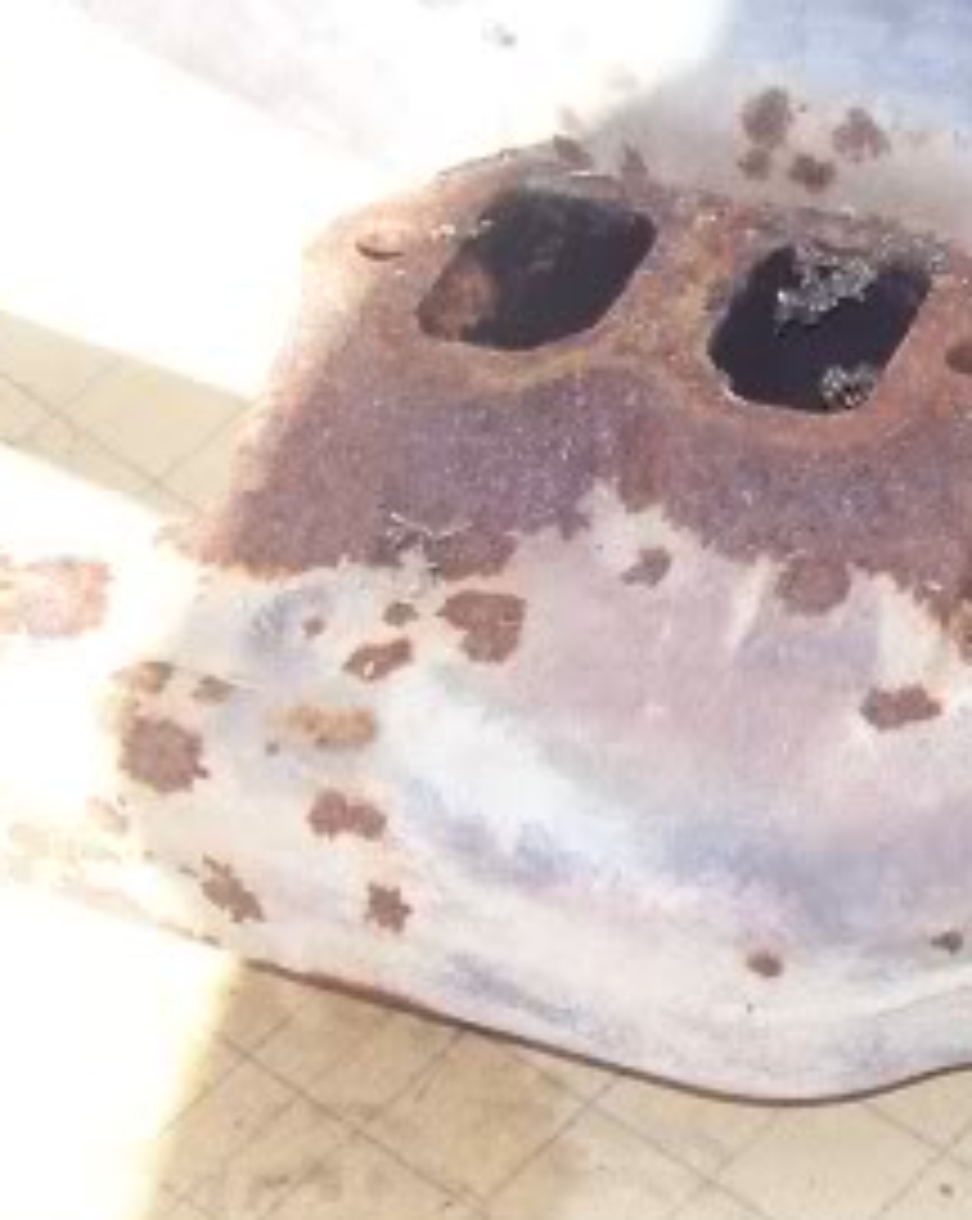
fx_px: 4793
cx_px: 1238
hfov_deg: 11.3
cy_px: 707
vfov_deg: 14.5
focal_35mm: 133
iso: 200
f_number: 2.8
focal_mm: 5.9
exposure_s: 1/1000
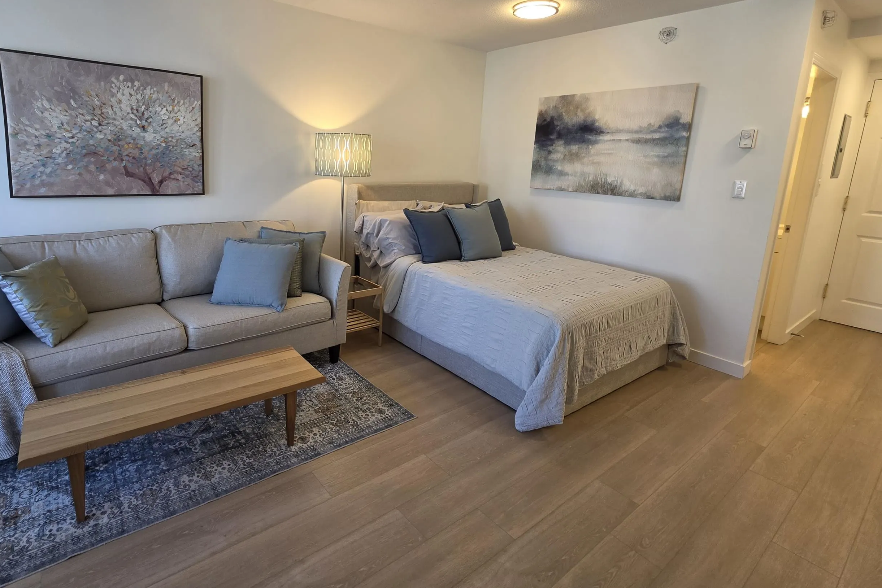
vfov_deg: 69.7
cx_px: 378
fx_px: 416
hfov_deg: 92.7
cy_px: 234
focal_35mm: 17
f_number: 1.9
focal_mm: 2.2
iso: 100
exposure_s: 1/120
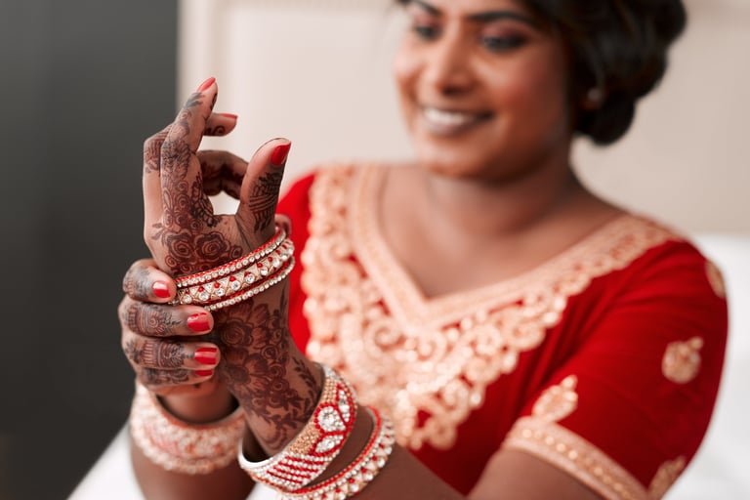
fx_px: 1042
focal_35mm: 50
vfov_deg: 27.0
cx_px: 375
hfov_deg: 39.6
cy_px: 250
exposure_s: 1/200
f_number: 2.5
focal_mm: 50
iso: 500
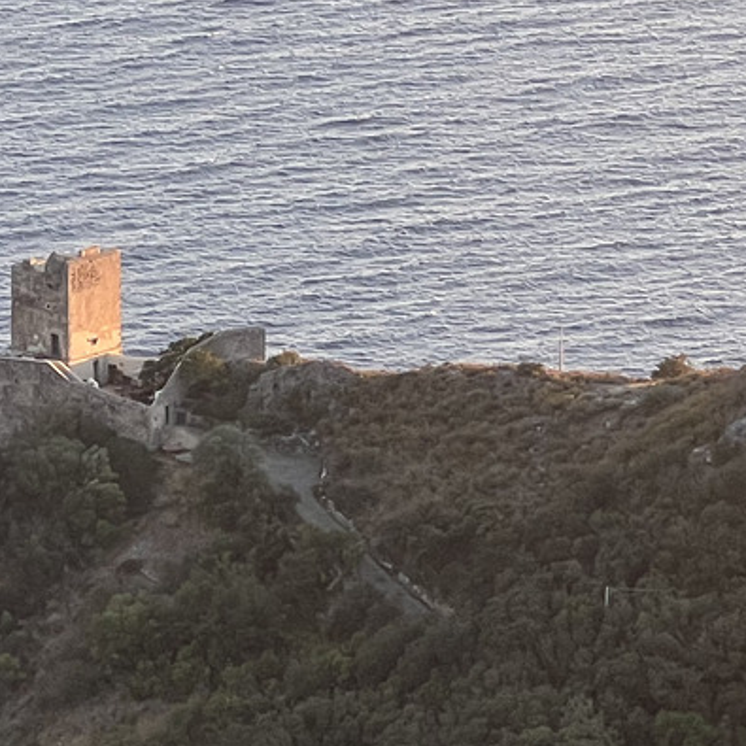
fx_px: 6729
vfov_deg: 6.3
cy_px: 227
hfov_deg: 6.3
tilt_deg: -13.3
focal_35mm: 276
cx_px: 463
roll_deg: -0.6
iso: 40
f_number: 2.8
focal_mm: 9
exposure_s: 1/122
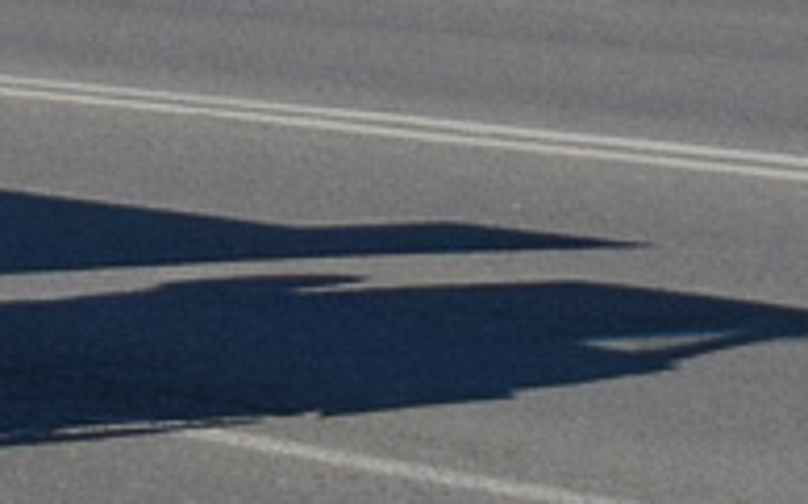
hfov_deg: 4.7
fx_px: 9595
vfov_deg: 3.0
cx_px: -1316
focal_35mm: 436
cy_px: -891
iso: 200
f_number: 7.1
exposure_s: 1/1250
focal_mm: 46
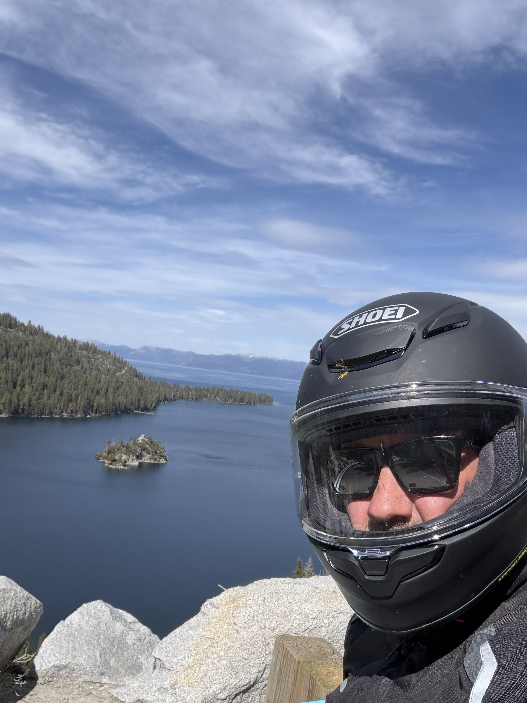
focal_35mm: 30
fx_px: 609
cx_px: 264
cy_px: 352
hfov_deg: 46.8
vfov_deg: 60.0
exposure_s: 1/851
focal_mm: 2.71
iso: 32
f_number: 1.9
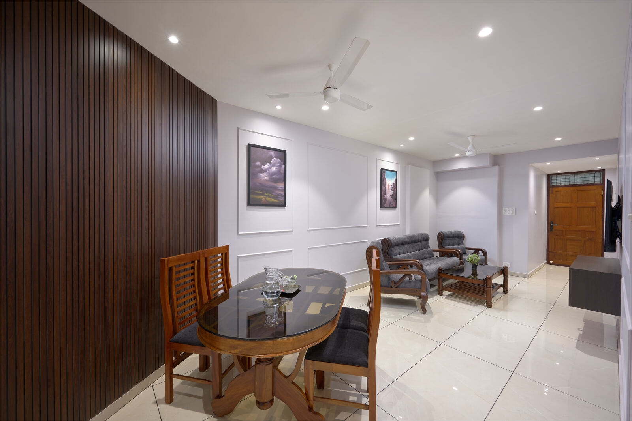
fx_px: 246
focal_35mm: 14
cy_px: 210
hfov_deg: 104.2
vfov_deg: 81.2
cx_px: 316
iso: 160
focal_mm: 14
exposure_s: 1.6
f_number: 8
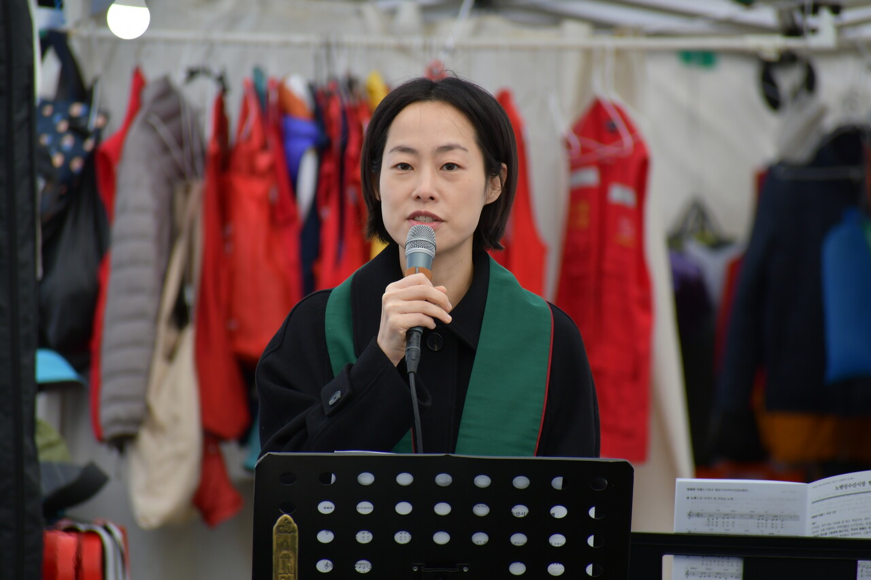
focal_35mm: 450
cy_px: 290
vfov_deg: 3.1
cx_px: 436
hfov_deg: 4.6
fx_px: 10885
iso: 500
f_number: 6.3
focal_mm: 300
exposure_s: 1/500
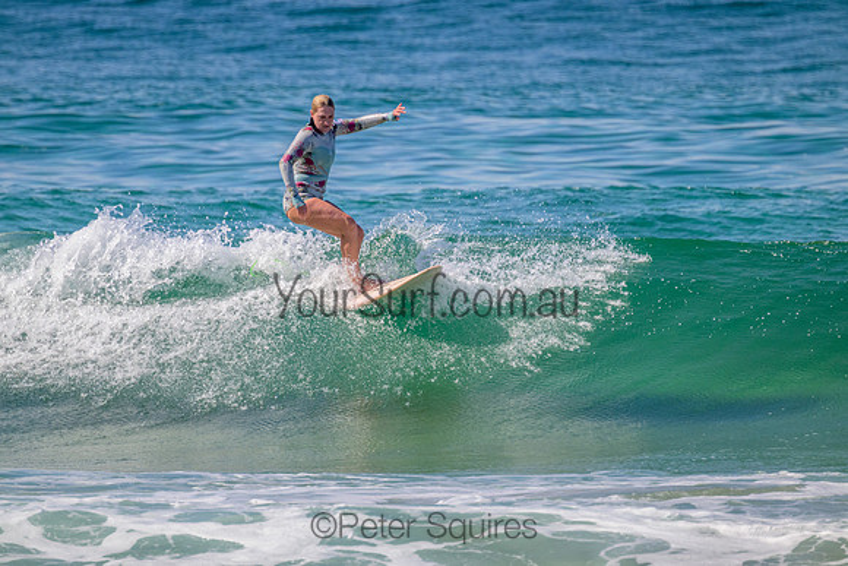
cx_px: 424
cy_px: 283
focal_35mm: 800
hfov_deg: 2.6
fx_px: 18848
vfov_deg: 1.7
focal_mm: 800
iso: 1400
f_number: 11
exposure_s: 1/2000
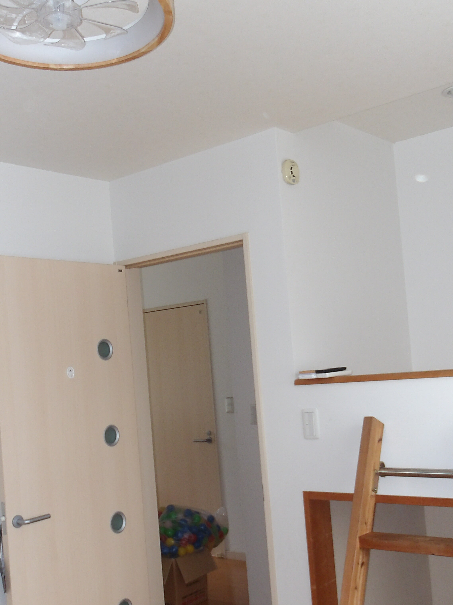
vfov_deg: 45.7
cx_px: 210
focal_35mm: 41
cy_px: 344
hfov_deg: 35.1
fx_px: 715
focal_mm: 4.9
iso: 200
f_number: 3
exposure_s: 1/60
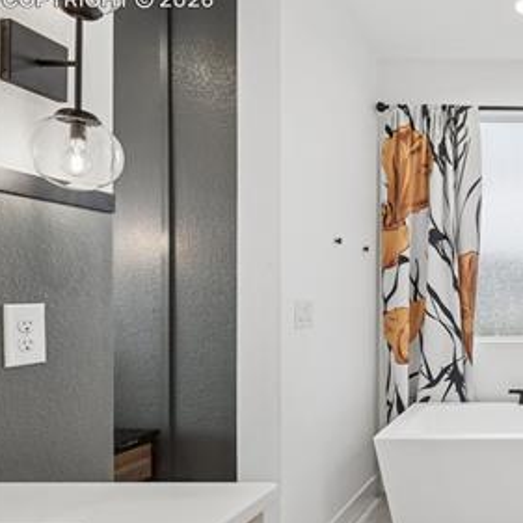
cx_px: 584
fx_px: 496
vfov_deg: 55.4
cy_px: 302
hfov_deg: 42.6
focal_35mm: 29
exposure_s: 1/8
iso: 100
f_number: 11
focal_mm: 15
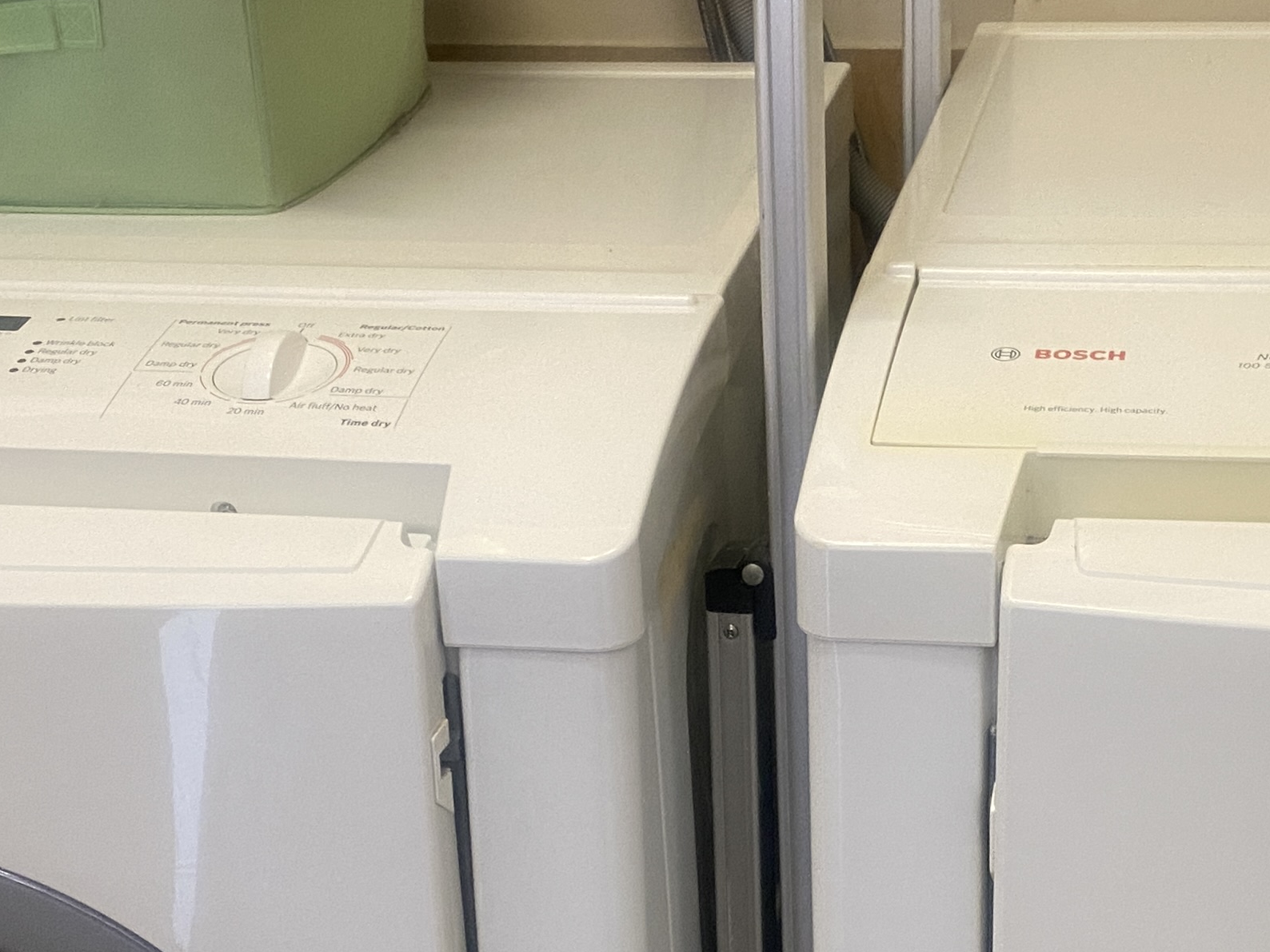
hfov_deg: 29.2
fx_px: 2421
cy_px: 755
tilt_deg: -26.7
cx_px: 812
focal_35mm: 66
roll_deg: +3.3
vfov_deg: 22.0
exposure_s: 1/60
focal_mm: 4.25
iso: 125
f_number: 1.8
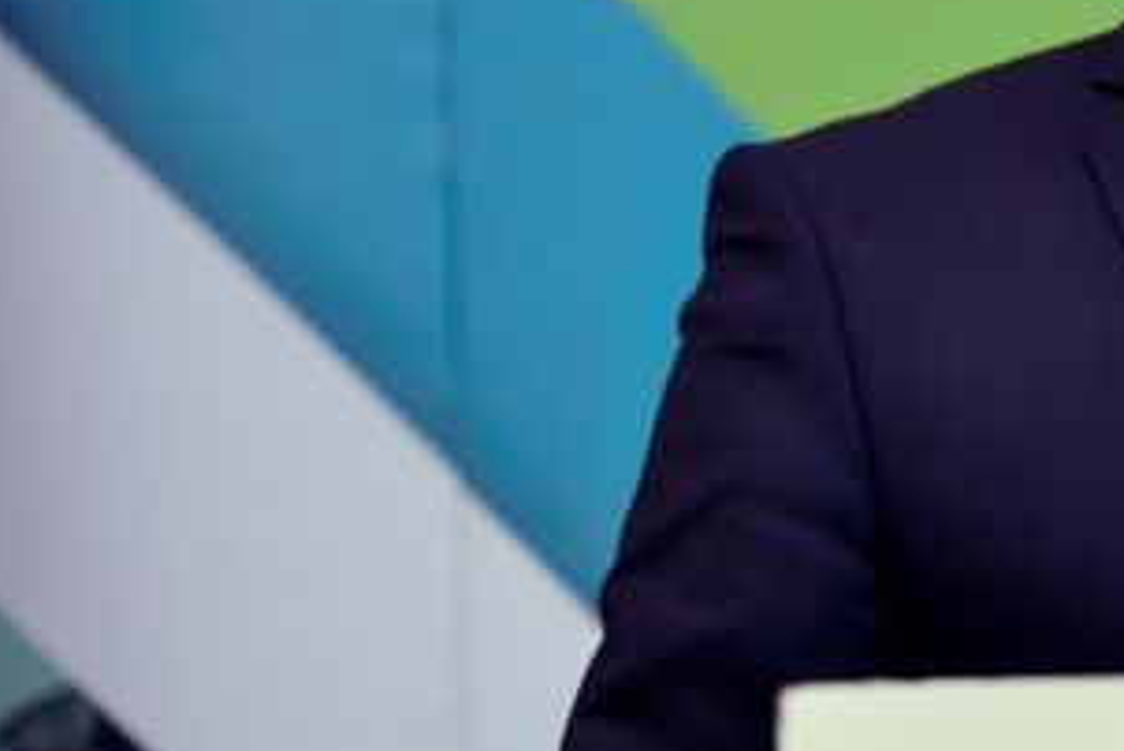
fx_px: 13969
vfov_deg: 3.1
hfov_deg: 4.6
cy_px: -33
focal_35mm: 447
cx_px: 1366
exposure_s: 1/160
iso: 2000
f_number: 2.8
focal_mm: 135
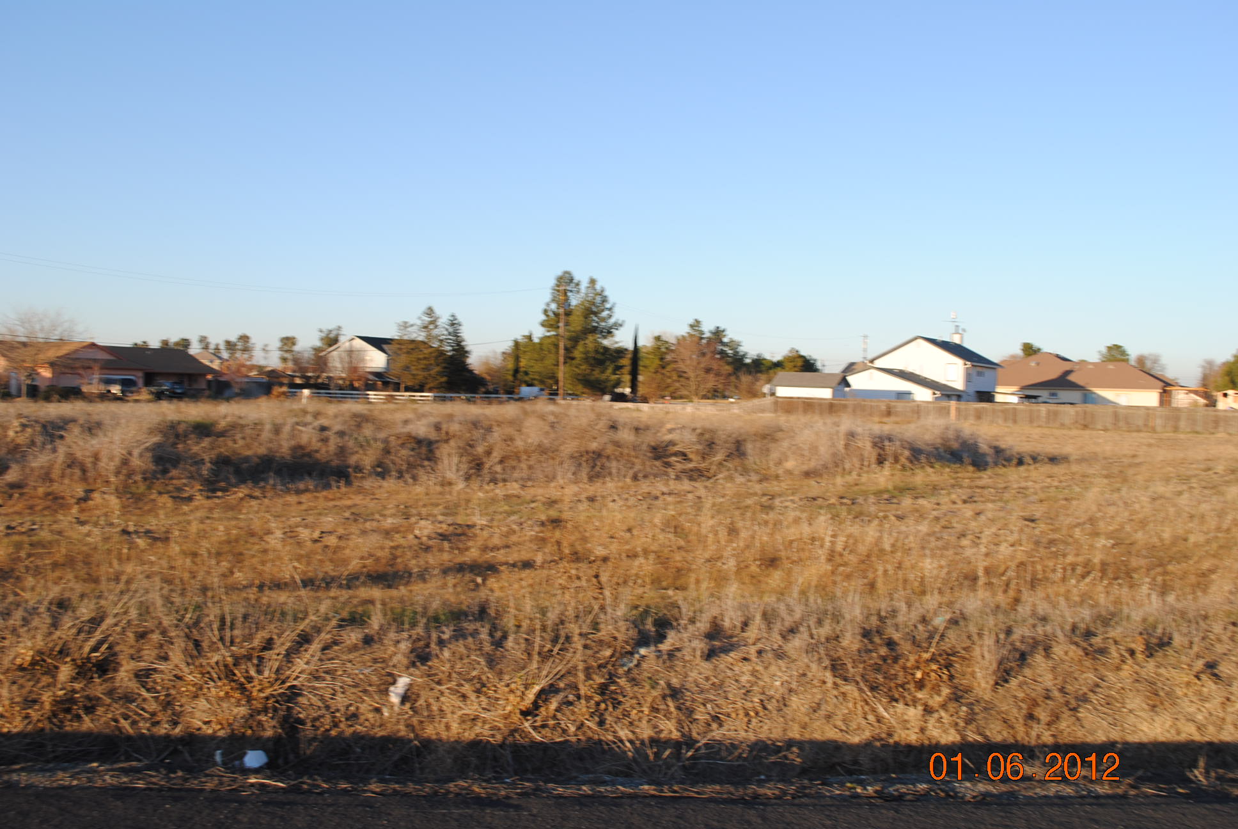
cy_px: 414
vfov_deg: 40.1
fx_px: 1136
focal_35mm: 33
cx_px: 619
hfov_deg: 57.2
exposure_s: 1/160
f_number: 6.3
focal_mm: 22
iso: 100
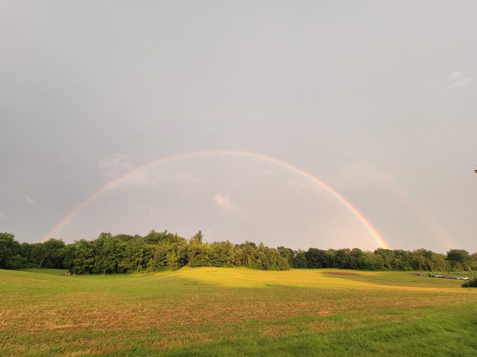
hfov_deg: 106.2
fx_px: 179
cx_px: 238
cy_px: 178
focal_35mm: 13
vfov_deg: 89.9
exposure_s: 1/120
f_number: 2.2
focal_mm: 2.2
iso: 64
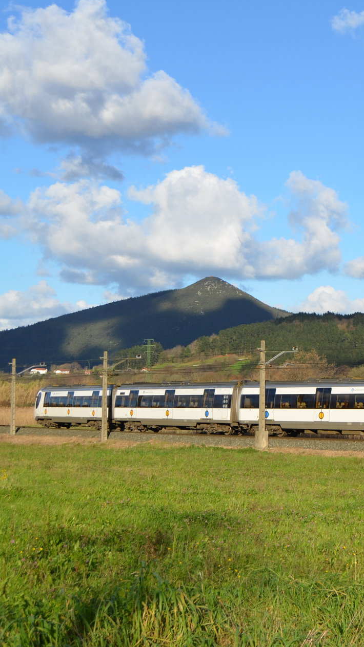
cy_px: 324
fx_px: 1064
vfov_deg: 33.8
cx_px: 459
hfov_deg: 18.2
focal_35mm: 62
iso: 100
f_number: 8
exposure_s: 1/250
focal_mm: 26
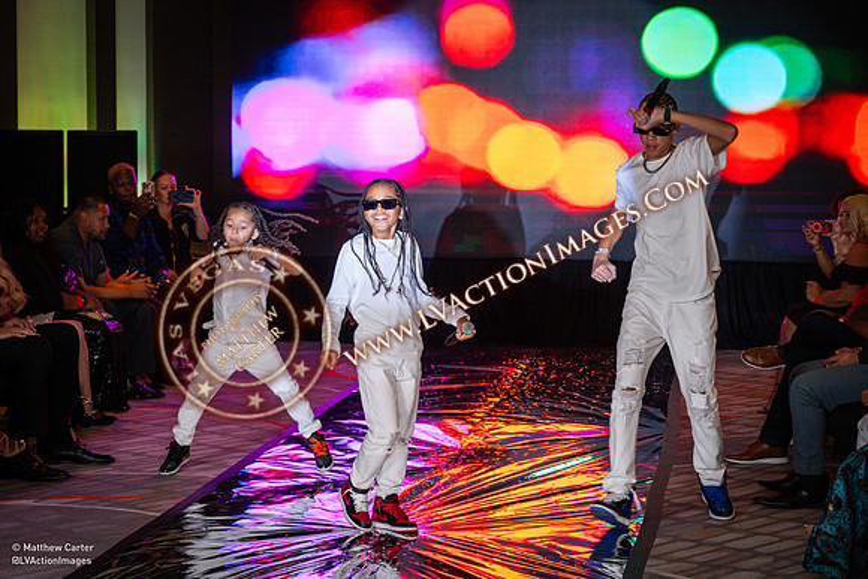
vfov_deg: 15.8
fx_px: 2085
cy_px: 289
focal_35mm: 86
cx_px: 332
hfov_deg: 23.5
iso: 1250
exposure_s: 1/200
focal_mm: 70
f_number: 4
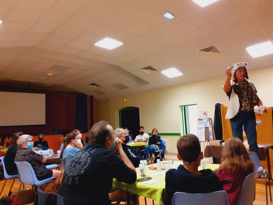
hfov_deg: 65.3
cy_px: 102
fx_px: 213
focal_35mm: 27
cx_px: 136
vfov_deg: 51.4
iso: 250
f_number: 1.9
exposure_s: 1/33
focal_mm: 3.6
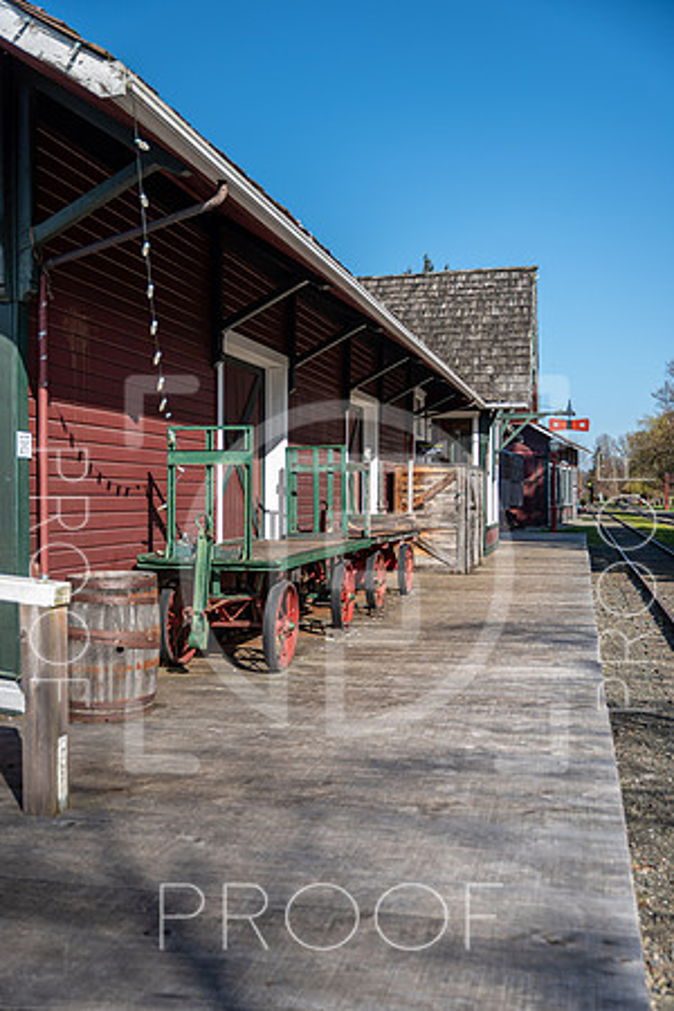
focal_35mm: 34
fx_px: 955
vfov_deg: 55.8
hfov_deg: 38.9
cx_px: 337
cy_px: 506
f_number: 3.5
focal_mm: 34
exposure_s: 1/3200
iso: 200
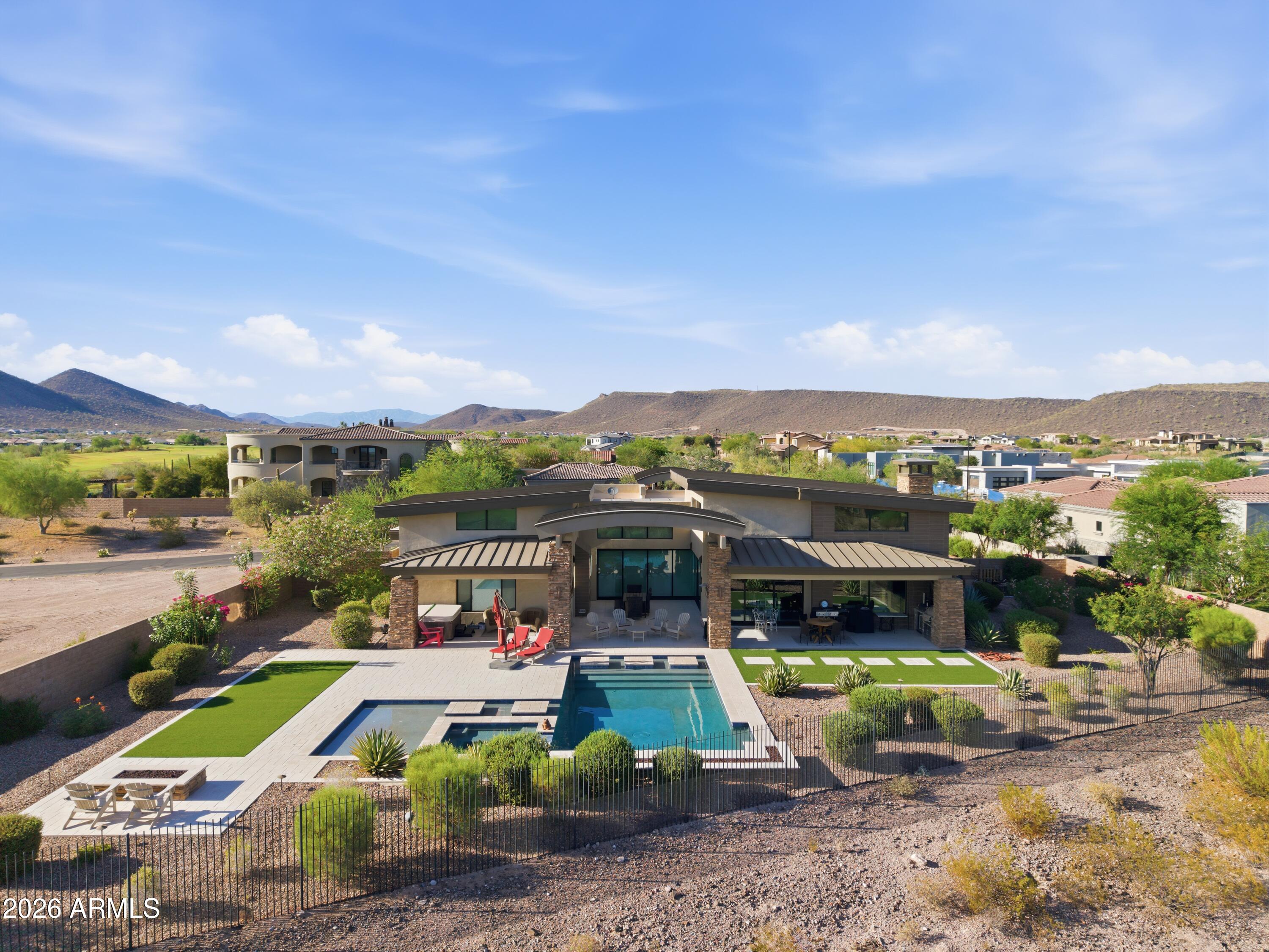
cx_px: 634
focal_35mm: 24
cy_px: 476
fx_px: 880
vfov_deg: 56.8
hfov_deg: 71.6
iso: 130
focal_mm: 8.7
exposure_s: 1/2500
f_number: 1.8
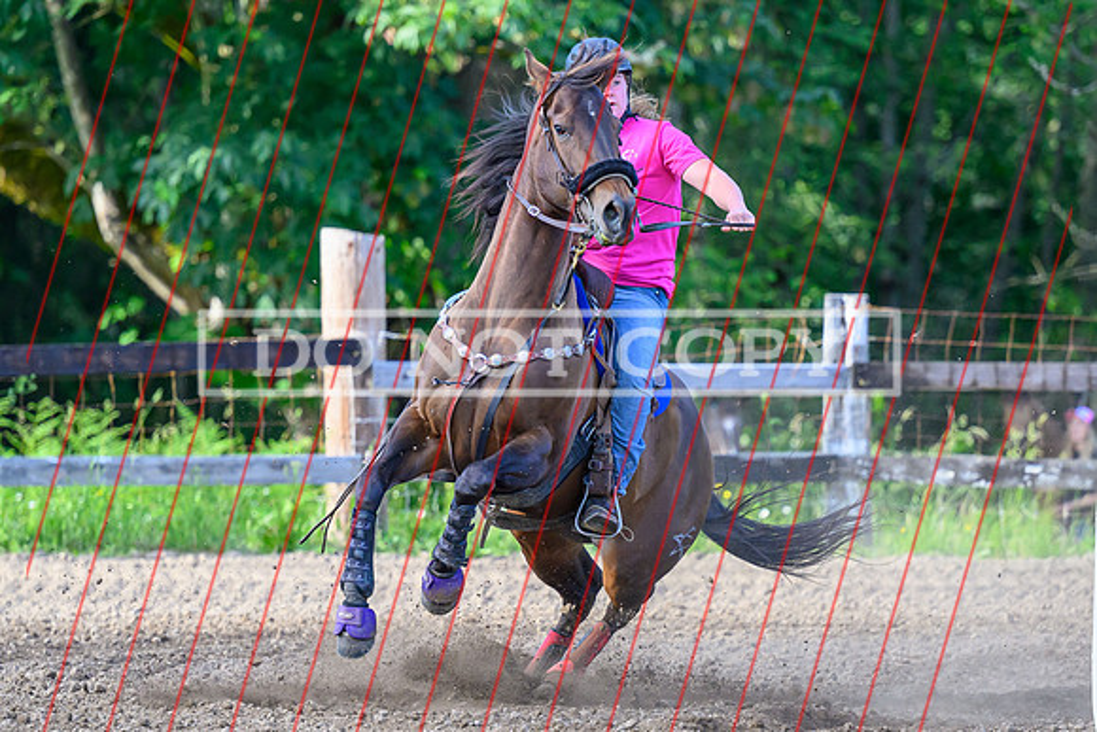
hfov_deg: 8.0
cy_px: 468
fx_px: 7796
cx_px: 585
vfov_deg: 5.4
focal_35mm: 256
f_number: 2.8
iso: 1400
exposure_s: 1/2500
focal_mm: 150
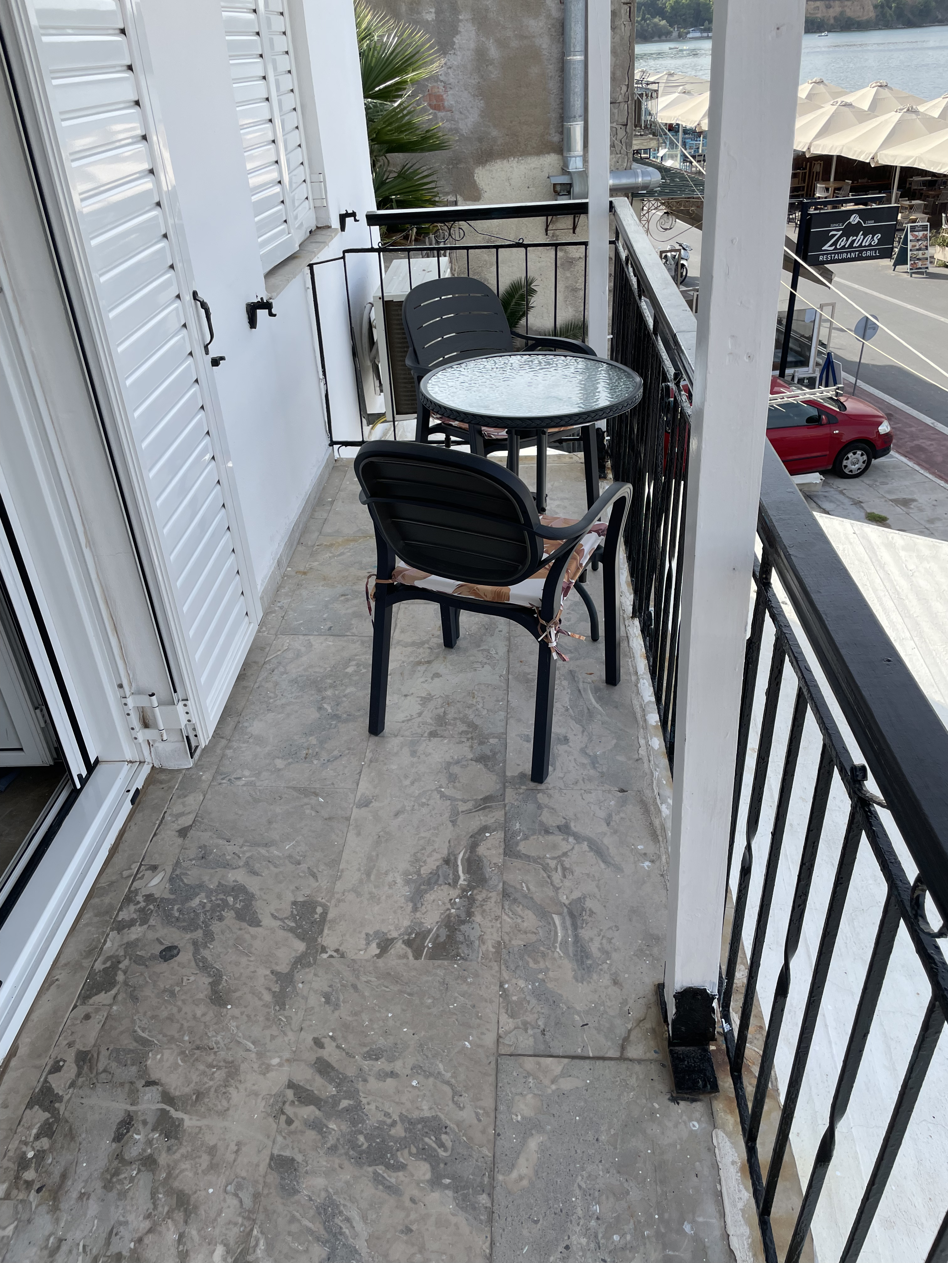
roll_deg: +3.2
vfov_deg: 67.3
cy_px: 632
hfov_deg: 53.1
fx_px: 949
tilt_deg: -32.5
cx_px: 474
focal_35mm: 26
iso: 32
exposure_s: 1/1335
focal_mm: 4.2
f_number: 1.6
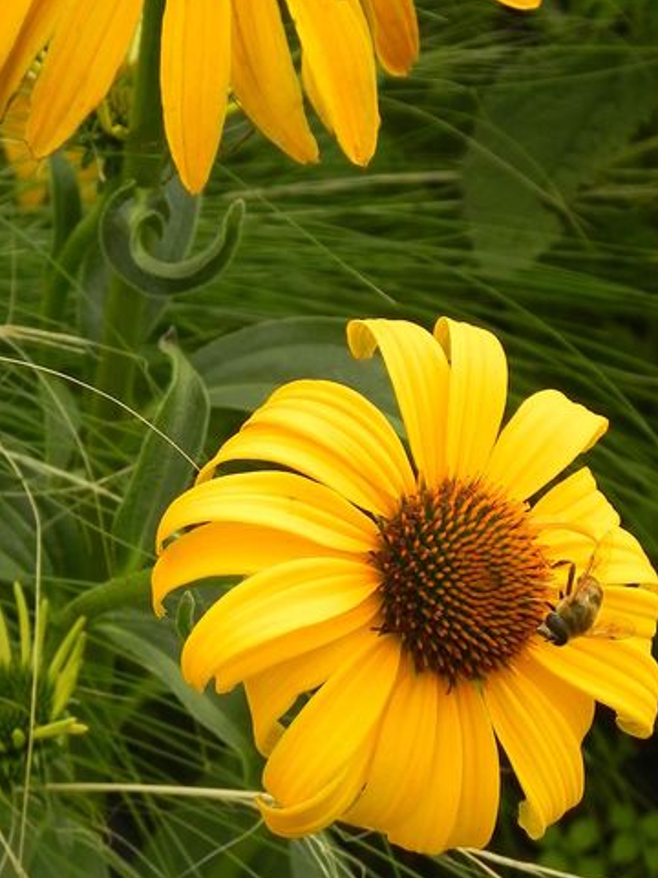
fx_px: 6083
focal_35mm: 240
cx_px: 236
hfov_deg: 6.2
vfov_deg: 8.2
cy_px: 241
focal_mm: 25.7
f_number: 5
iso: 160
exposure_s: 1/400
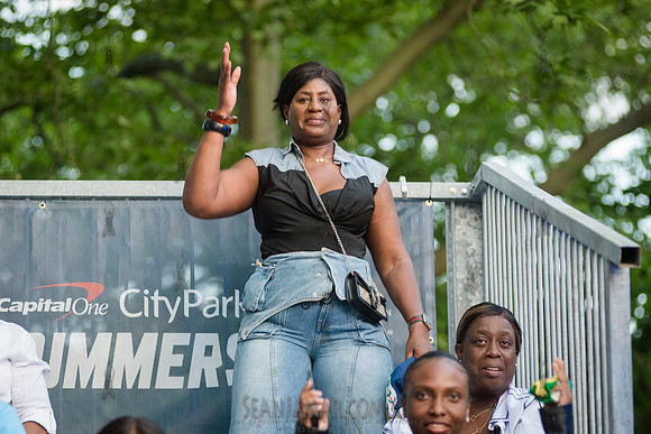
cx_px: 314
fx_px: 3330
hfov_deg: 11.2
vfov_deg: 7.5
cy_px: 226
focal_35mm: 184
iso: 1000
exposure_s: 1/250
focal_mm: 145
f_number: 3.2
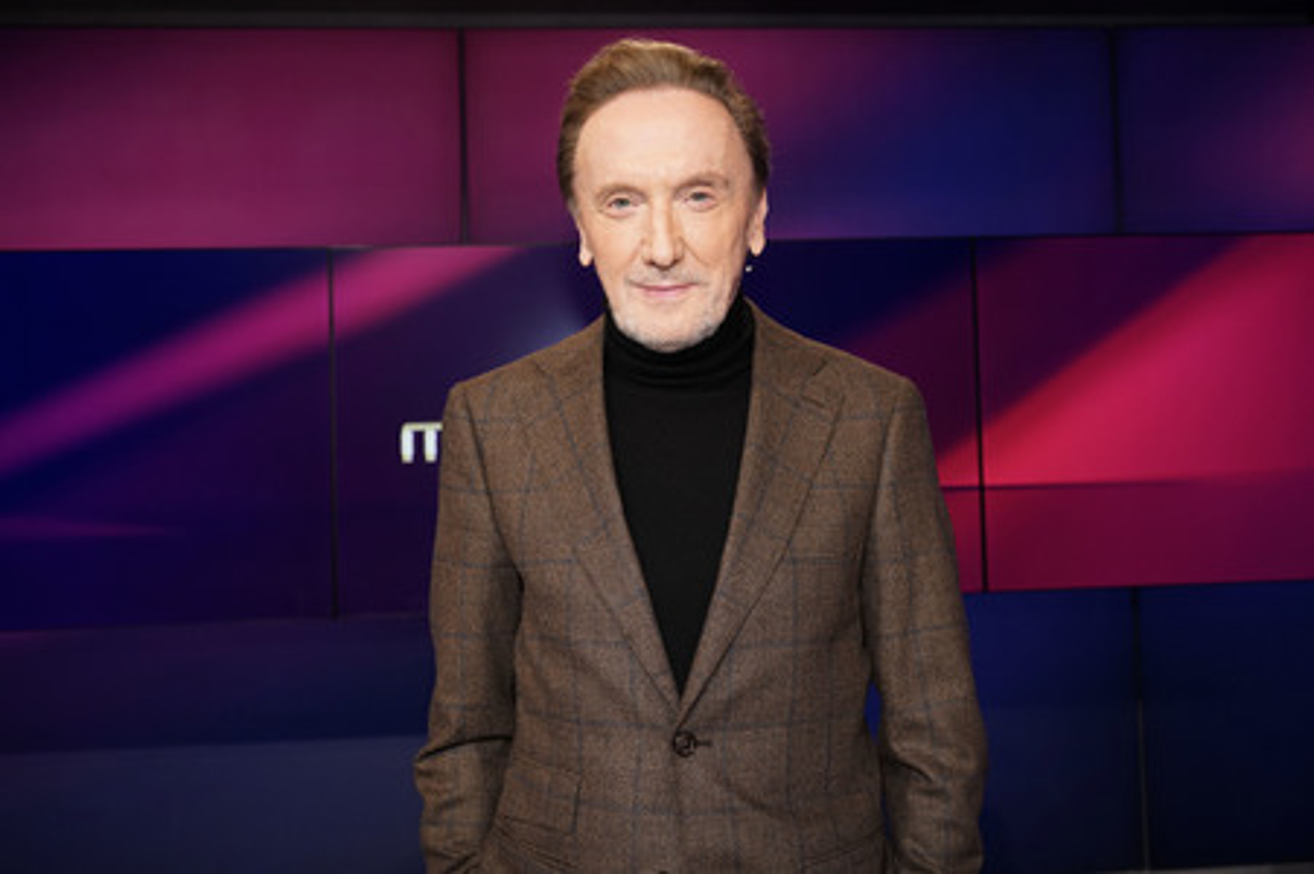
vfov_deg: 39.9
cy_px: 437
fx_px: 1204
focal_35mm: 33
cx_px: 657
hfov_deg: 57.3
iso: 1600
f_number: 4.5
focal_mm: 33
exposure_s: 1/125
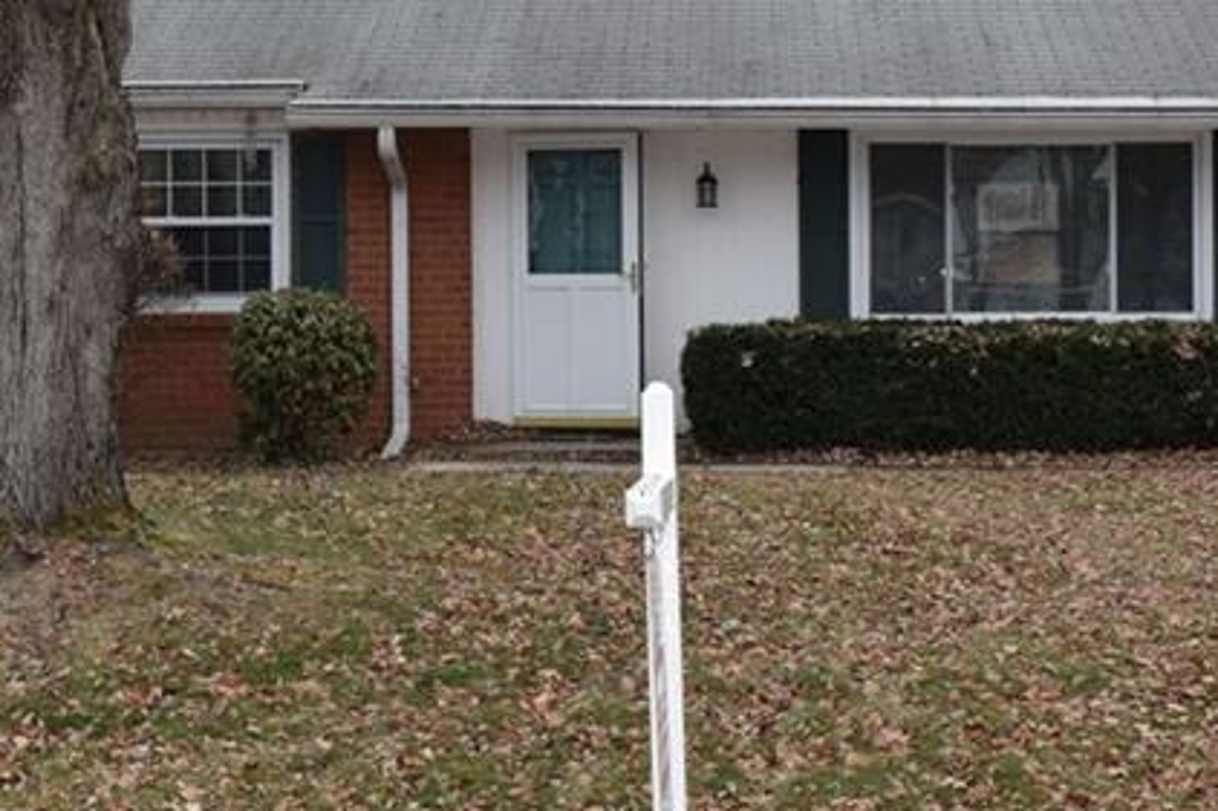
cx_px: 834
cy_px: 338
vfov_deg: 17.0
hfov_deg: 25.2
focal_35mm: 80
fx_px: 2705
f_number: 7.1
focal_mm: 22
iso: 800
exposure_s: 1/60
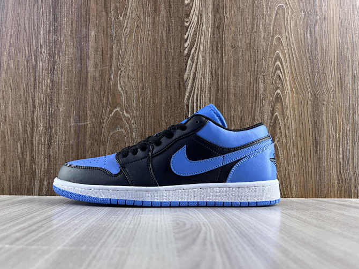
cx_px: 167
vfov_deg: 45.4
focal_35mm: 31
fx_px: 321
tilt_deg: +3.2
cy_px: 143
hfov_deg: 58.3
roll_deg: -0.3
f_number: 1.5
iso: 32
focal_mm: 5.7
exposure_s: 1/127
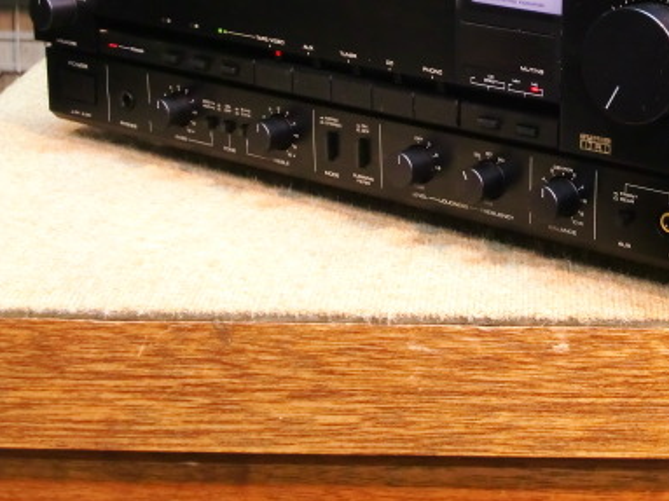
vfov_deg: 15.9
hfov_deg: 21.0
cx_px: 555
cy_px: 98
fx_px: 1777
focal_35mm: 92
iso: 400
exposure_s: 1/13
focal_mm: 9.8
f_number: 3.6
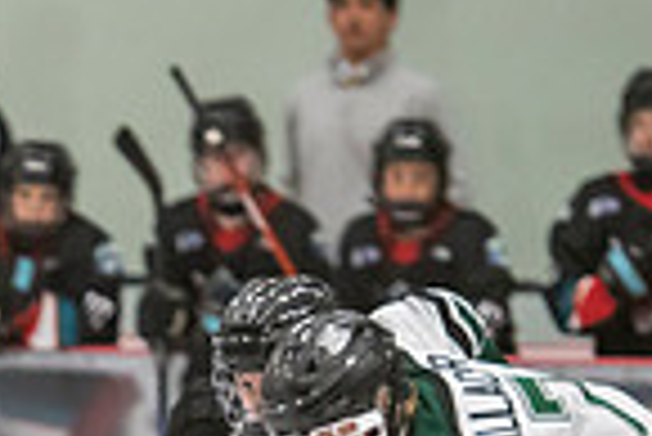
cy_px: 663
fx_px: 11947
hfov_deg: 3.1
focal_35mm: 659
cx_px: -580
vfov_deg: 2.1
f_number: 3.2
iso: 2000
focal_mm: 135
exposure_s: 1/640
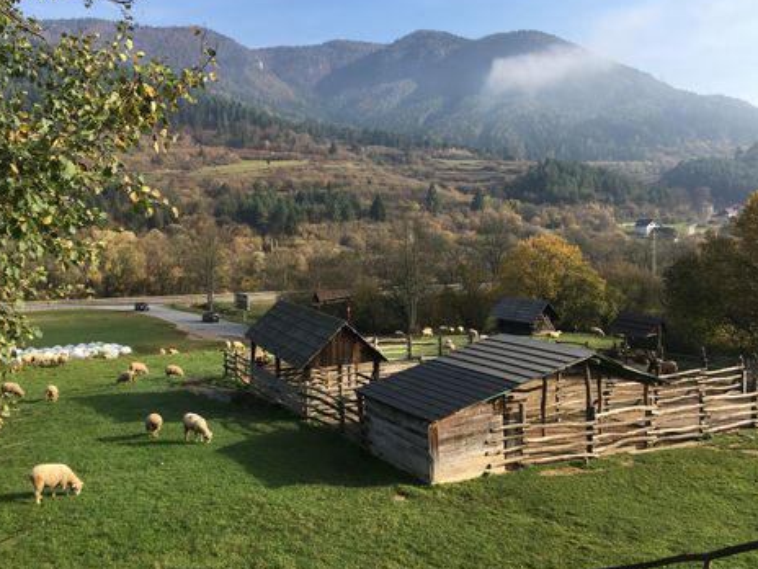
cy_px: 265
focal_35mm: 32
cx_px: 346
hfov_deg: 56.7
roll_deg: -0.3
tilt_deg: -4.3
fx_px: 701
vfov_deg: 44.1
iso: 25
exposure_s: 1/818
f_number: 2.2
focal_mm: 4.15
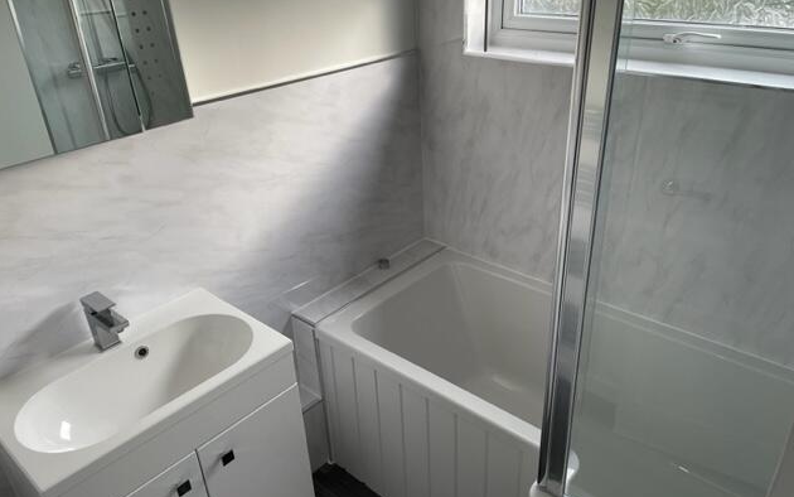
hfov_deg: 66.5
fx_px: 606
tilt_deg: -28.6
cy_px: 271
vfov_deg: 44.5
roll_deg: +2.2
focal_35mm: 28
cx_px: 401
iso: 64
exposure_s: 1/121
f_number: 1.6
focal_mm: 4.2
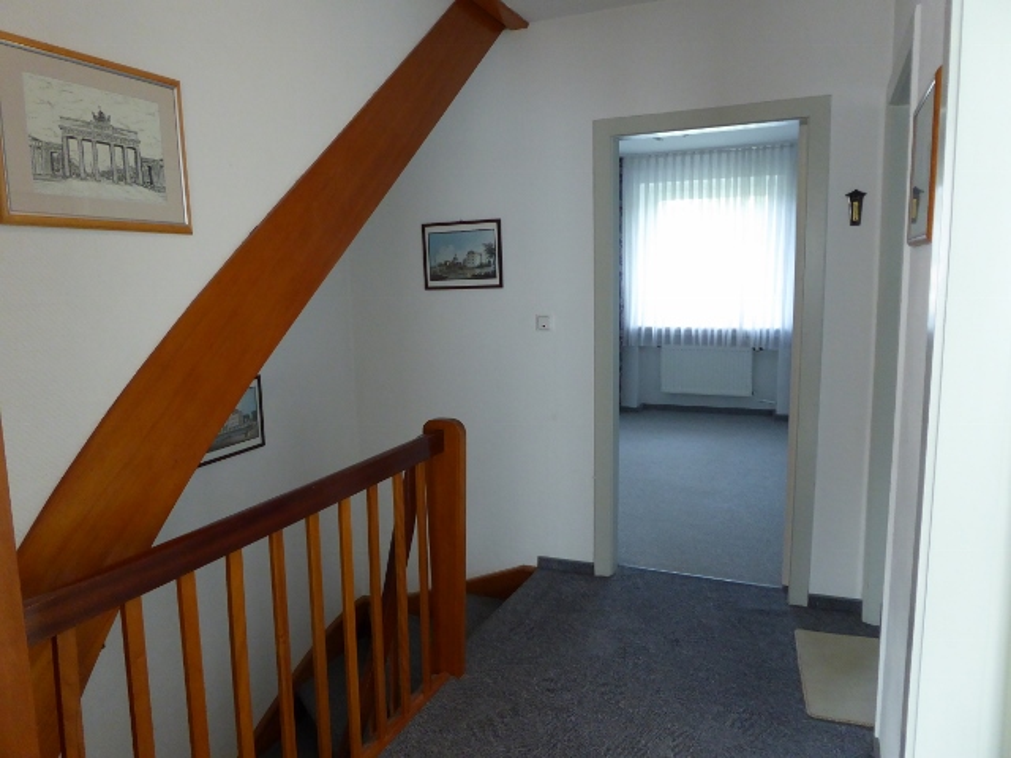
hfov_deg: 69.4
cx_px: 506
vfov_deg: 54.9
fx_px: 730
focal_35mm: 25
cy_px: 379
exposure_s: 1/50
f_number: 3.3
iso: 400
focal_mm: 4.3
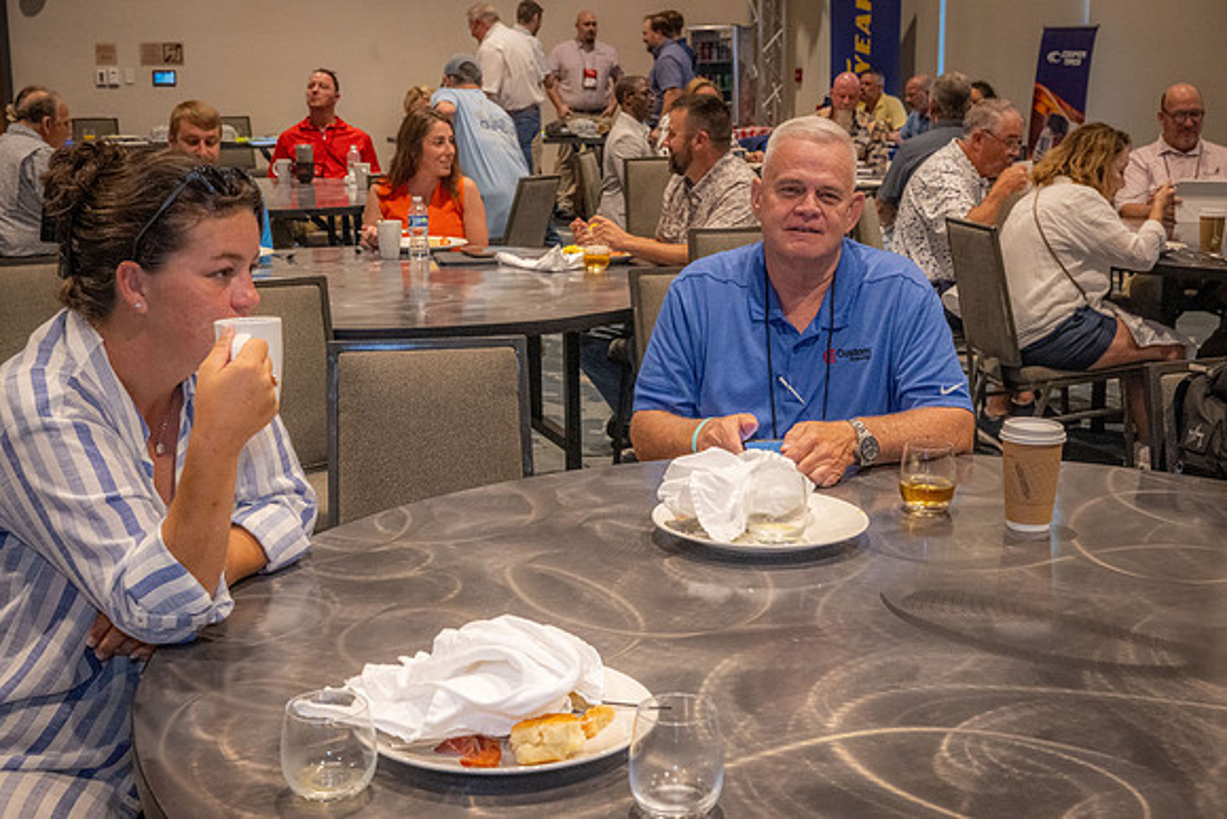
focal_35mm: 47
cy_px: 410
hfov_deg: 41.9
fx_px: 1602
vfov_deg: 28.7
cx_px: 614
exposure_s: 1/125
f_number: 9
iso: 4000
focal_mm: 47
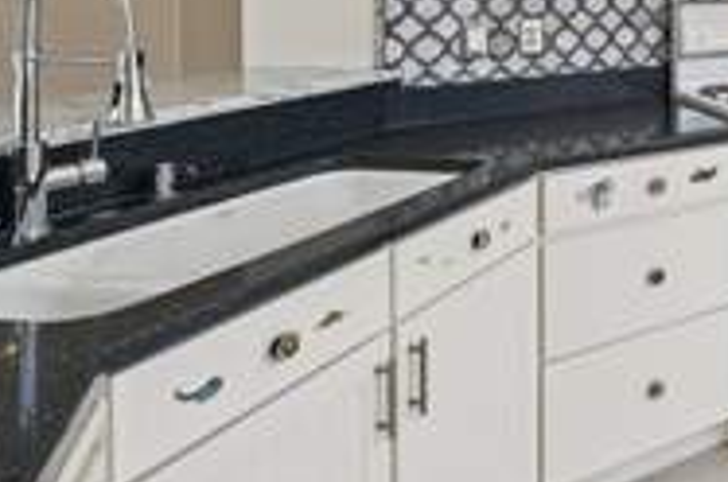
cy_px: -33
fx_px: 727
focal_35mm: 36
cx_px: 903
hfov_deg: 37.6
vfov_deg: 32.8
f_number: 8
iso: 400
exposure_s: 1/100
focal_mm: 14
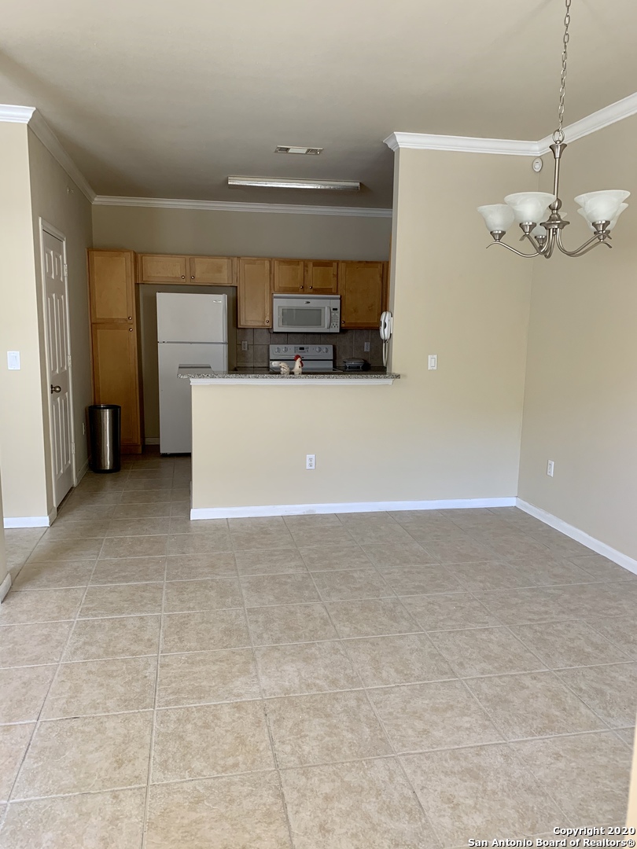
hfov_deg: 53.1
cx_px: 318
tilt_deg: -9.0
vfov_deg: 67.3
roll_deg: -1.1
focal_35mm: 26
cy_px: 424
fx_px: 638
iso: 100
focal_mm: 4.25
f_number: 1.8
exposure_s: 1/60
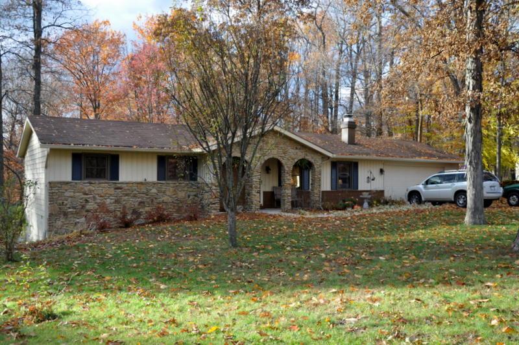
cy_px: 172
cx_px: 260
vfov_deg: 39.9
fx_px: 475
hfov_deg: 57.3
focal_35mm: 33
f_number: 5.6
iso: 200
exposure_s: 1/125
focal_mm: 22
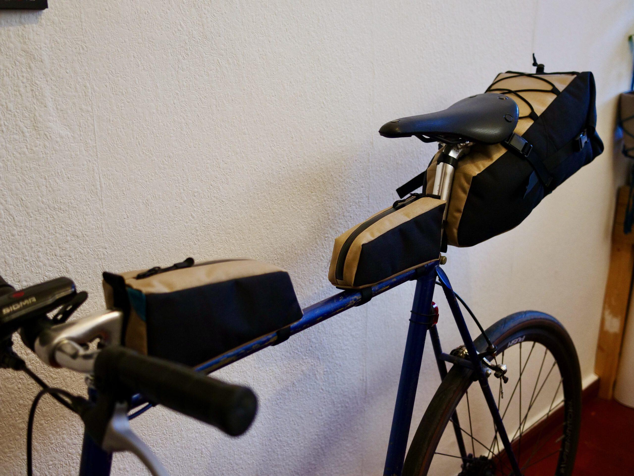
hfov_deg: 46.8
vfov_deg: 36.0
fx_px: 733
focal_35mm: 40
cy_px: 238
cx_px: 317
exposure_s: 1/60
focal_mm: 20
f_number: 2
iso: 1000
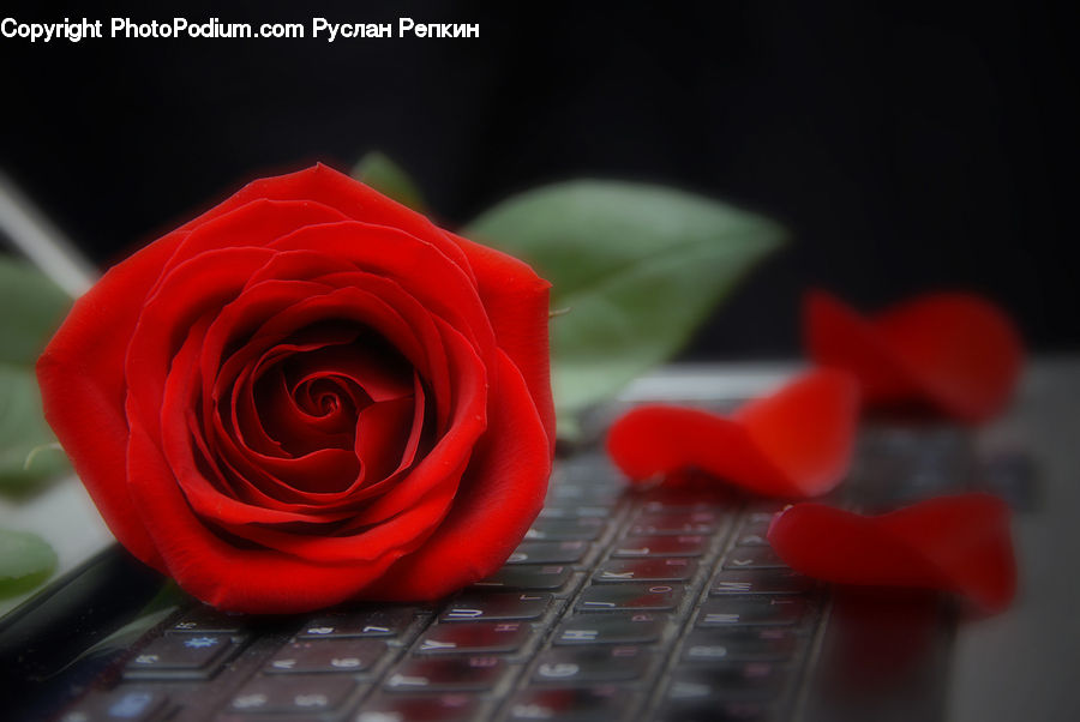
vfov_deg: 14.1
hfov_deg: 20.9
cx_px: 540
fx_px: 2928
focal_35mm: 98
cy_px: 361
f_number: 5
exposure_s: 1/30
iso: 250
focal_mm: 65
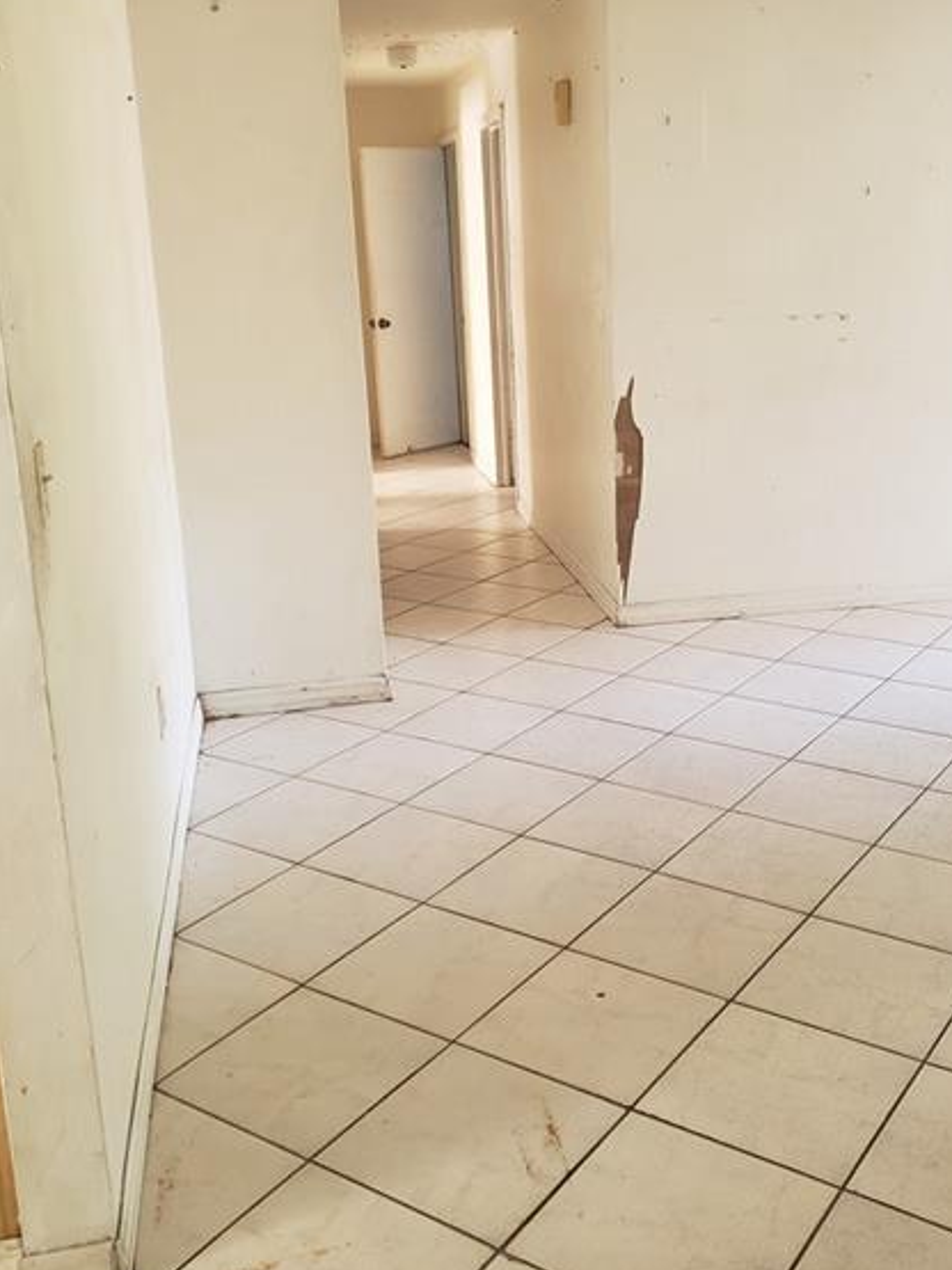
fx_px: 1321
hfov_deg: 39.6
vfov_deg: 51.1
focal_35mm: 36
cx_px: 545
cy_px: 529
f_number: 1.5
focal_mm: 4.3
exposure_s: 1/50
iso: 200
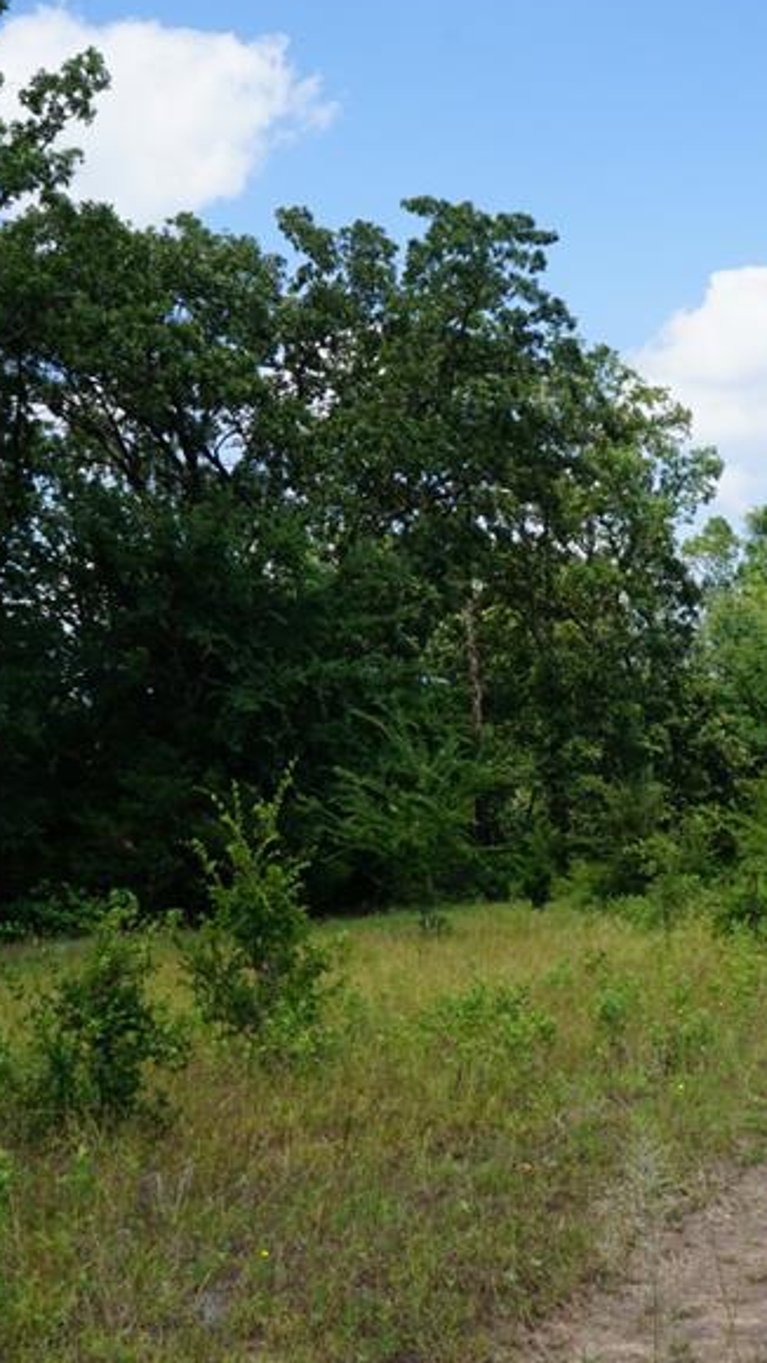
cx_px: 607
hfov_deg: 23.6
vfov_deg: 41.3
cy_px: 734
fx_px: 1806
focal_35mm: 50
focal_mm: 18
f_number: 11
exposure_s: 1/80
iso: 100
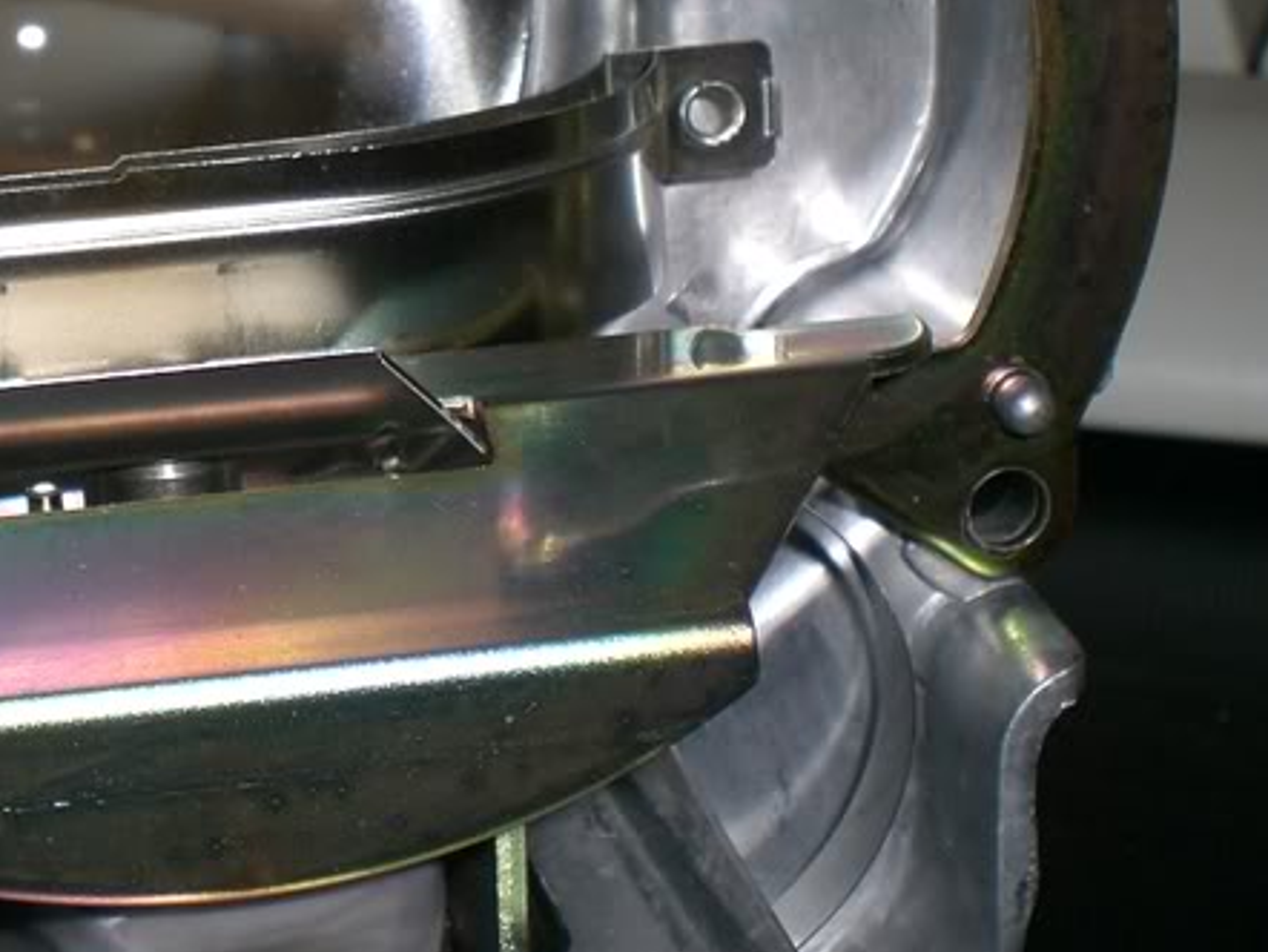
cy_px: 264
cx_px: 155
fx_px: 3225
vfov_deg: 16.7
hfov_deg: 21.8
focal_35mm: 88
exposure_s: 1/60
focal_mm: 6.3
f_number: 4.4
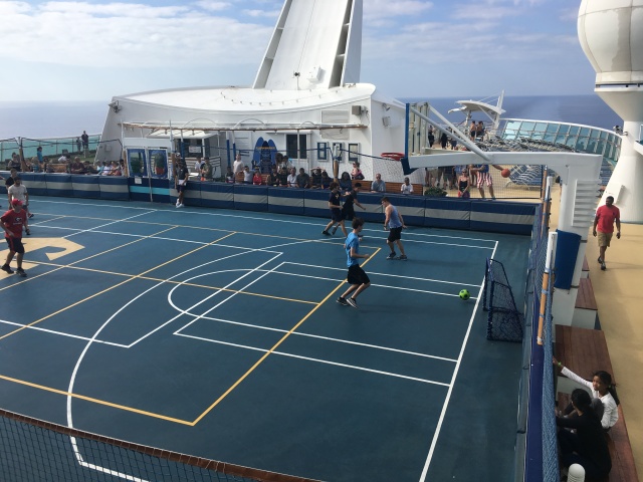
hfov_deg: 61.7
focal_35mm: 29
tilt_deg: -14.3
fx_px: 539
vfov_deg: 48.2
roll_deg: +1.6
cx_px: 322
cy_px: 241
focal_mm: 4.15
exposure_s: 1/1374
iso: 25
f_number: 2.2
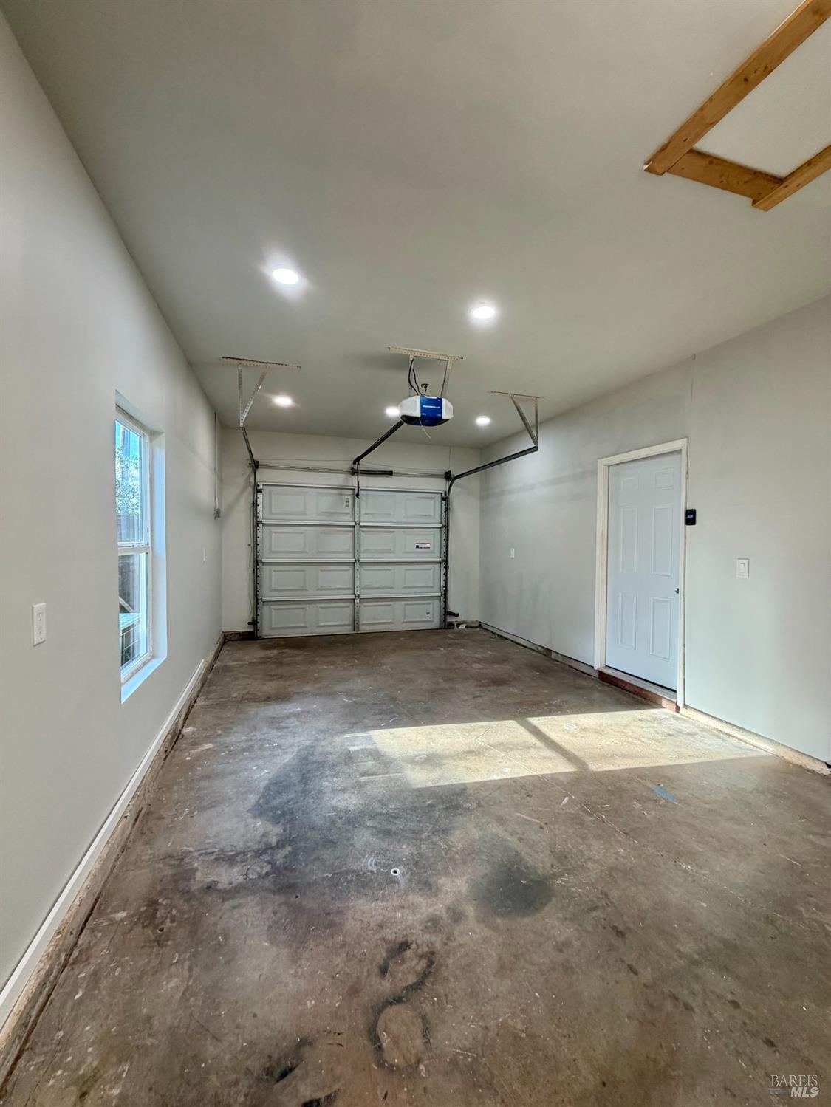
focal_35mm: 14
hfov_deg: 85.7
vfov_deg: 102.0
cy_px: 554
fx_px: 448
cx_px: 416
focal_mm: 2.22
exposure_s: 1/120
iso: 160
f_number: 2.2
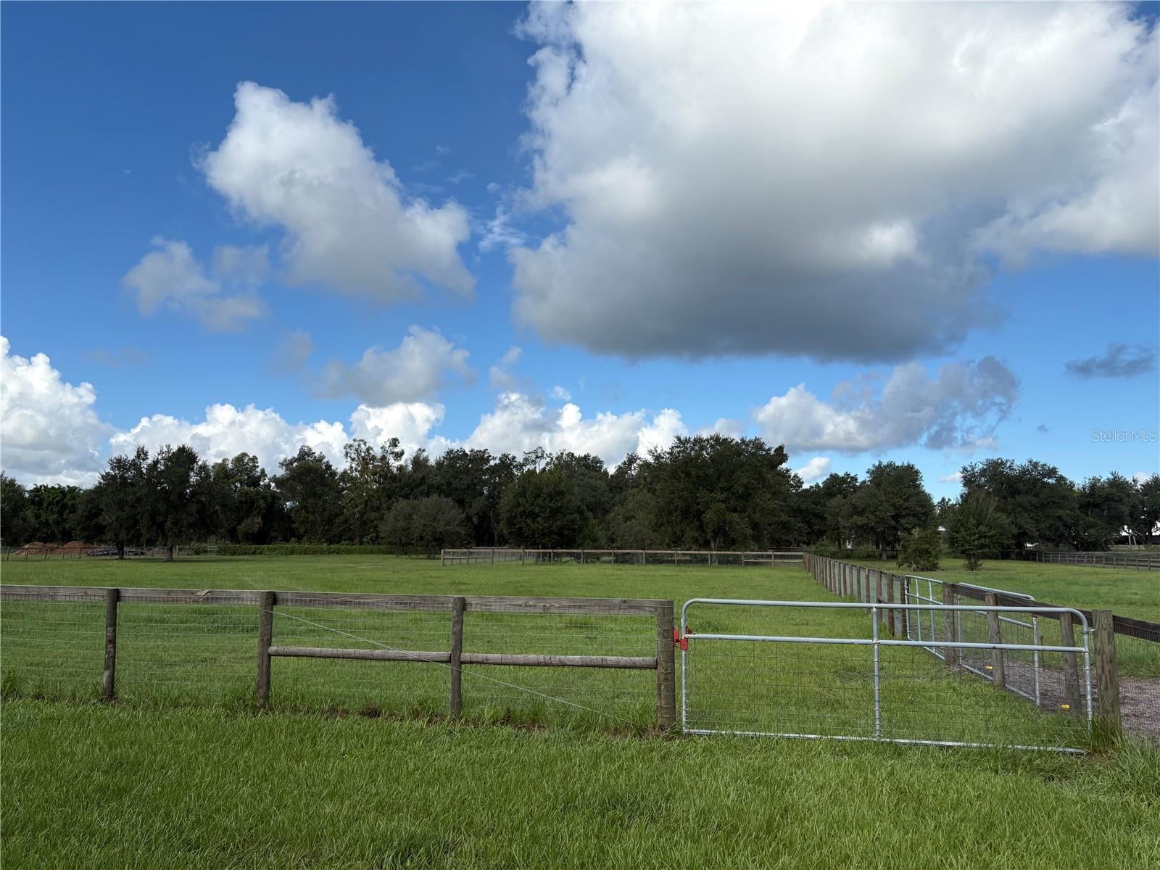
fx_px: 871
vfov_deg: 53.1
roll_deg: +0.9
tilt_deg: +7.1
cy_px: 435
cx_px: 580
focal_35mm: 26
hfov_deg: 67.3
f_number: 1.6
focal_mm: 5.96
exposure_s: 1/3831
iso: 50
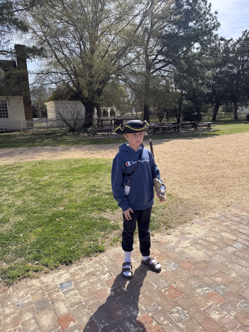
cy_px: 166
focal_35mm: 24
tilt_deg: -11.1
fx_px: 230
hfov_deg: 56.8
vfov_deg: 71.6
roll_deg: +2.2
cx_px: 124
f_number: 1.78
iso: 80
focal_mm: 6.76
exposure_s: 1/4049
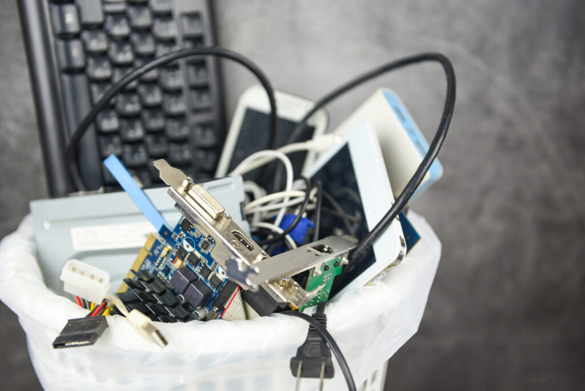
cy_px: 196
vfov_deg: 26.0
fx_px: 845
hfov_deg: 38.2
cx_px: 292
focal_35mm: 52
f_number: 3.2
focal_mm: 52
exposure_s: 1/160
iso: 500
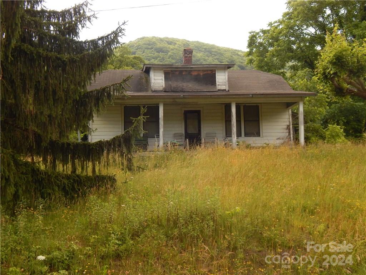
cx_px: 183
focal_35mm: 49
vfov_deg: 29.7
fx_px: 518
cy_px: 138
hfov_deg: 38.9
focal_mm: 8.6
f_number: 3.7
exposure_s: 1/1000
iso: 400
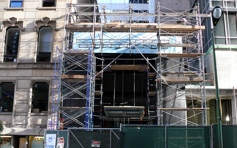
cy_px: 94
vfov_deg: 31.1
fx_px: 265
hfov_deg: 48.2
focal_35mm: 41
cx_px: 130
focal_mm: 7.4
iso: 100
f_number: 2.8
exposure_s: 1/60
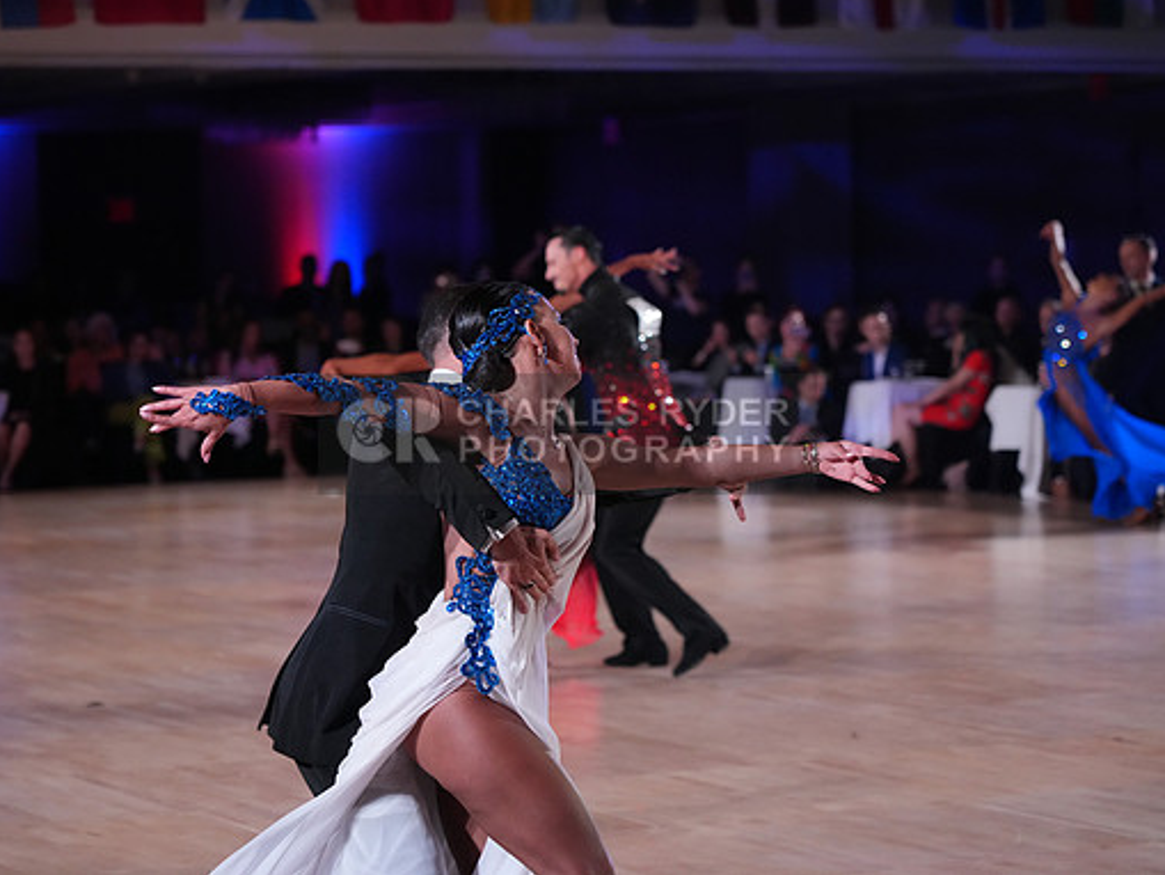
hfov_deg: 17.1
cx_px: 568
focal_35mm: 115
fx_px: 3871
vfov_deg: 12.9
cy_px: 434
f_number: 4
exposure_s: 1/500
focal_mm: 105
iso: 4000
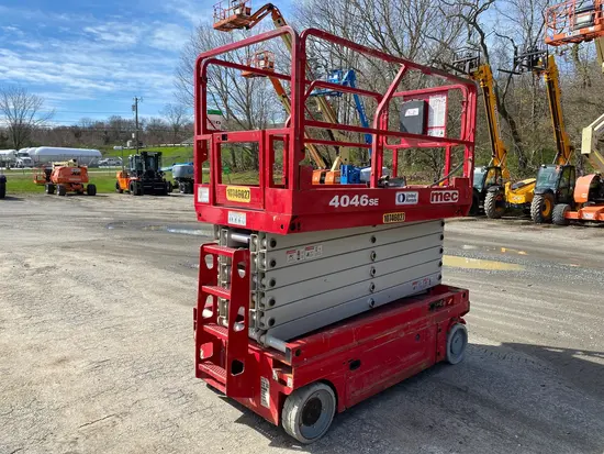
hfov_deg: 67.3
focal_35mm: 26
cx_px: 302
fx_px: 454
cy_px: 227
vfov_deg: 53.1
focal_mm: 4.25
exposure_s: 1/1754
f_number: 1.8
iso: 32
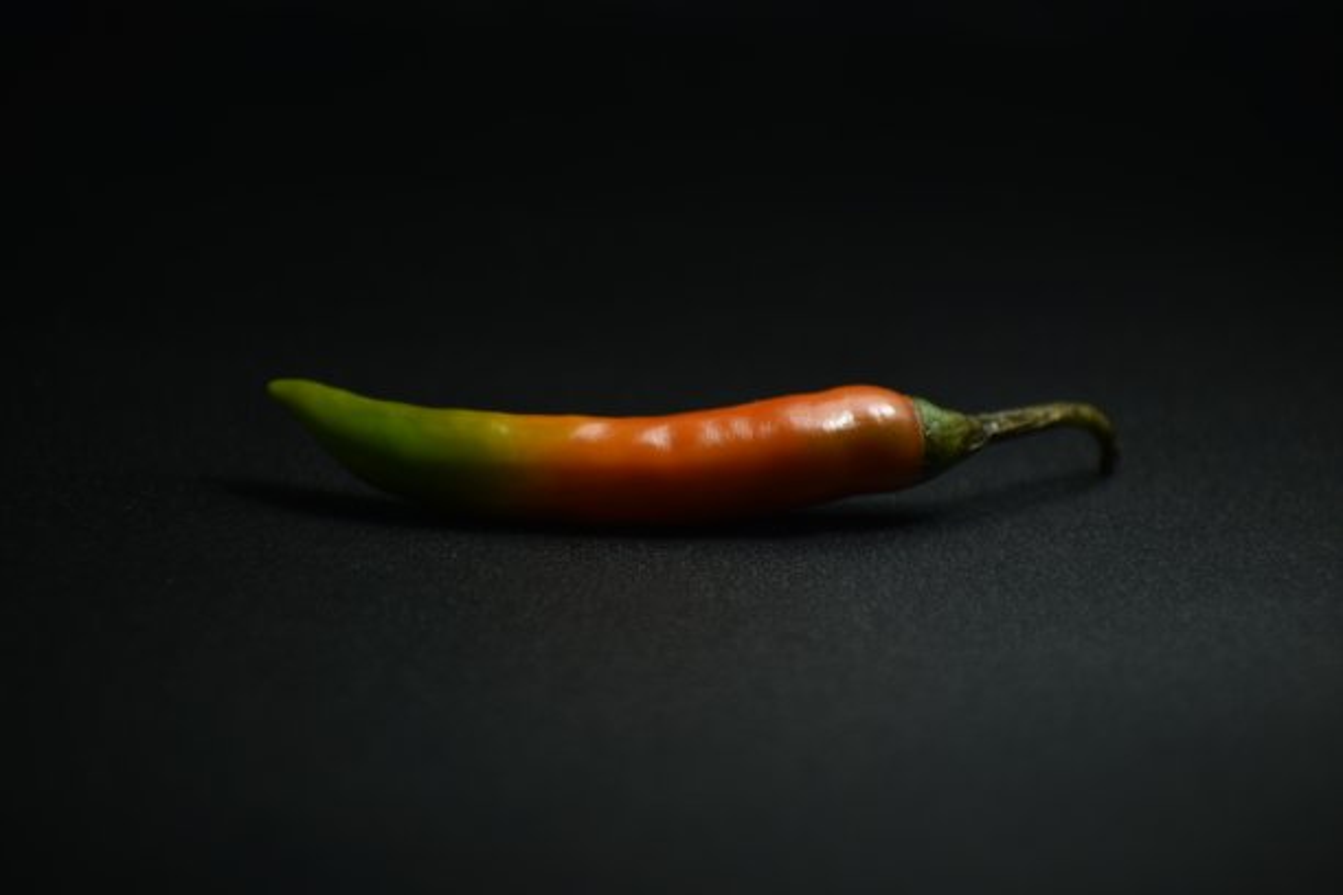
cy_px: 448
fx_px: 16786
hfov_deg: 4.6
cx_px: 672
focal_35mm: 450
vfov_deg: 3.1
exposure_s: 1/60
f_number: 6.3
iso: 100
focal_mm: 300
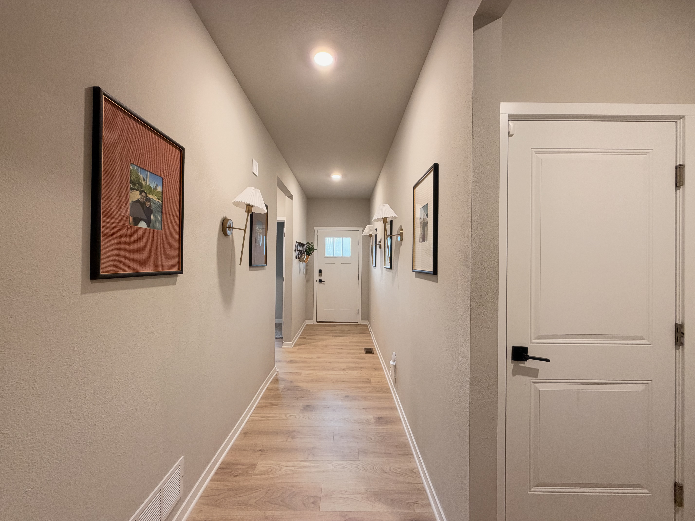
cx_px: 348
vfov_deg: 85.7
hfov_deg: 102.1
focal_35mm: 14
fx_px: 281
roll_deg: -1.0
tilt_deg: +0.6
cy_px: 260
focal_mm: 2.22
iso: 320
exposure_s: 1/60
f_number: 2.2
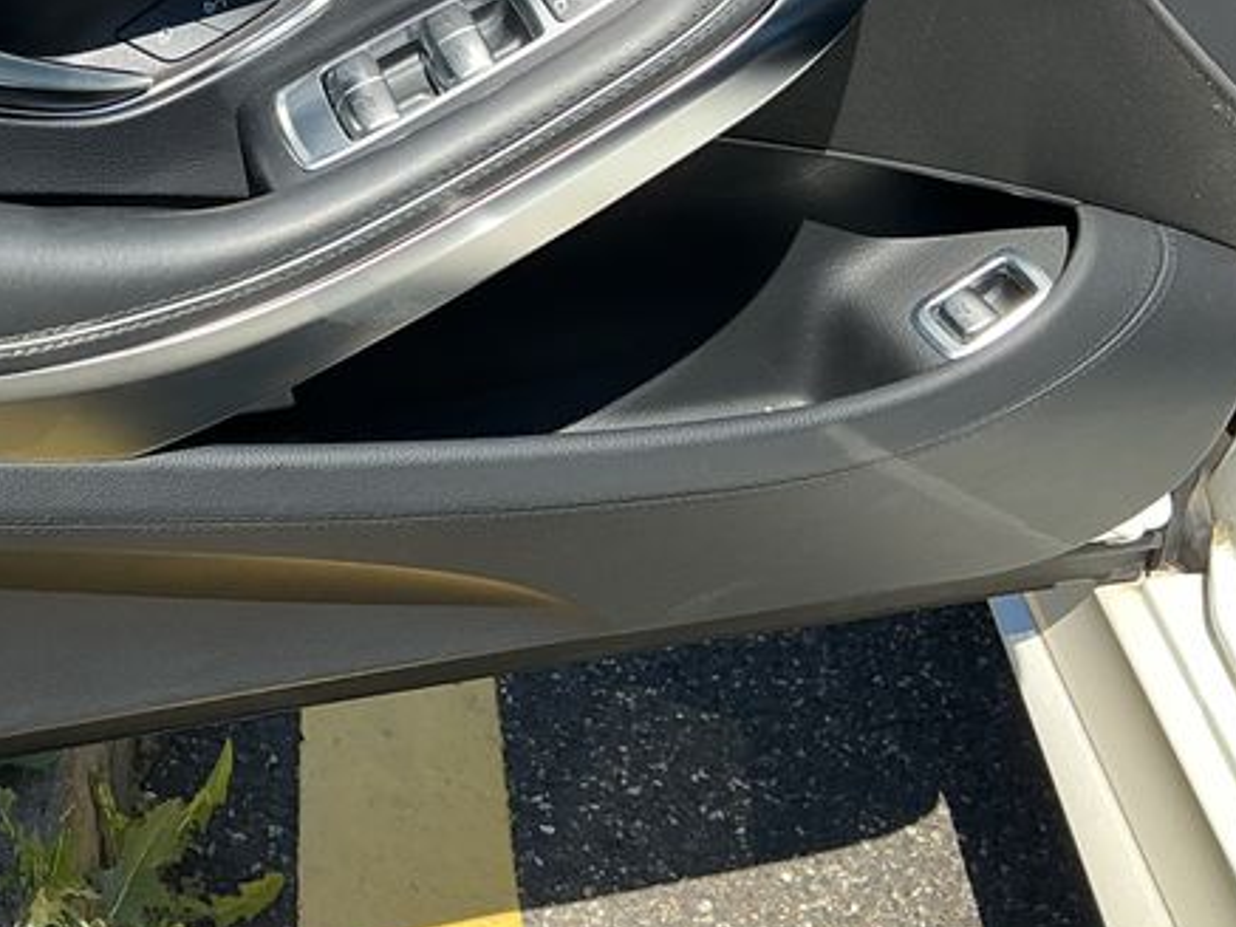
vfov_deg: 21.1
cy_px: 62
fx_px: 2429
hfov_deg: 27.3
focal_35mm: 68
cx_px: 79
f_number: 1.8
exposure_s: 1/529
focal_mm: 3
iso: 25
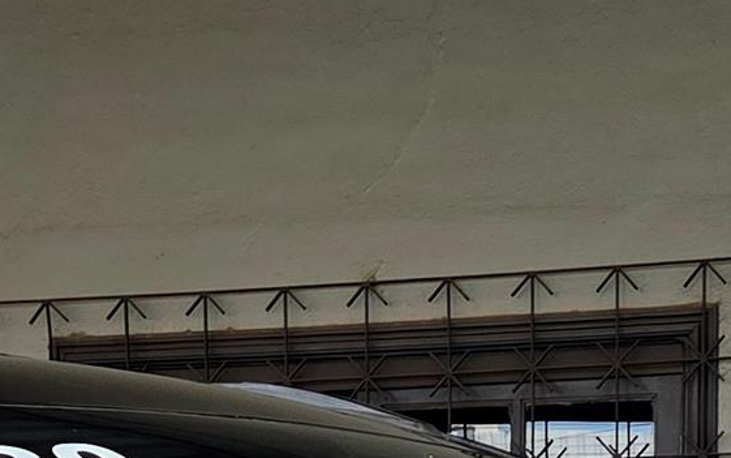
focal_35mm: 113
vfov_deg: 10.0
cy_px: 1131
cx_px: 468
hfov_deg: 18.4
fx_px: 2252
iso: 25
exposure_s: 1/145
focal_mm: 5.4
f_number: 1.8
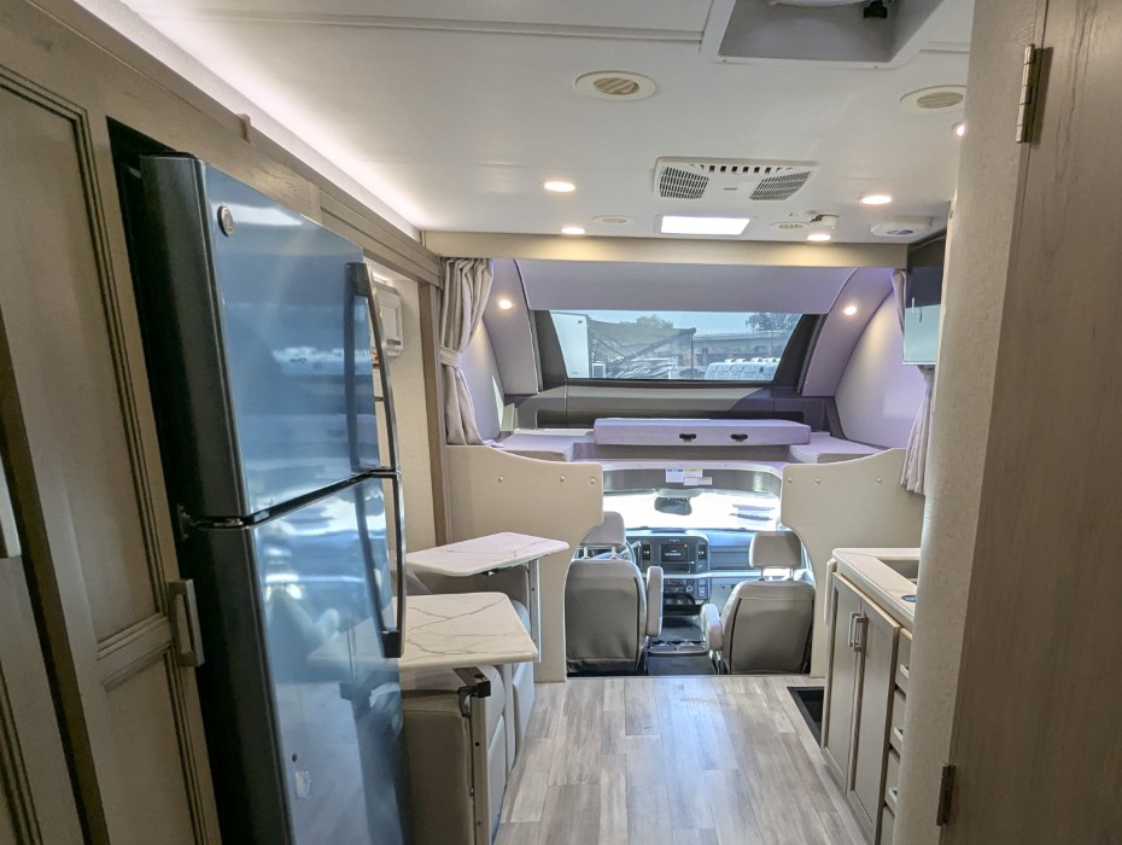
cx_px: 679
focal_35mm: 24
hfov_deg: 70.7
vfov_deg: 55.0
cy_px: 604
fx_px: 779
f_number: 2.2
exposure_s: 1/135
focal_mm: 2.35
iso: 130
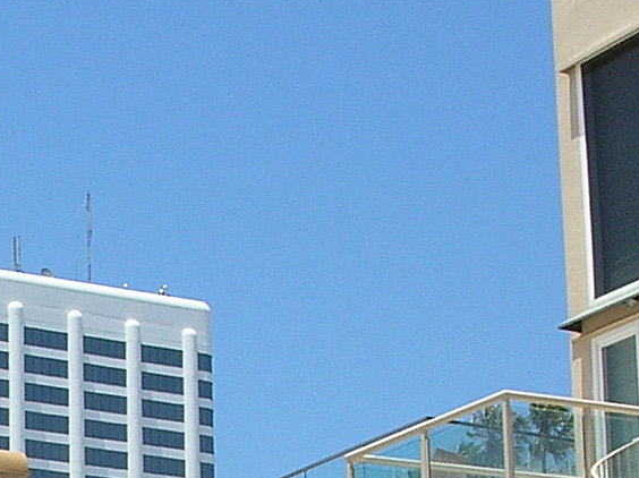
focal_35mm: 146
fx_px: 2693
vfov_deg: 9.7
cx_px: -54
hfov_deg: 13.3
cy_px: 803
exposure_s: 1/648
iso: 50
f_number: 3.7
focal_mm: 6
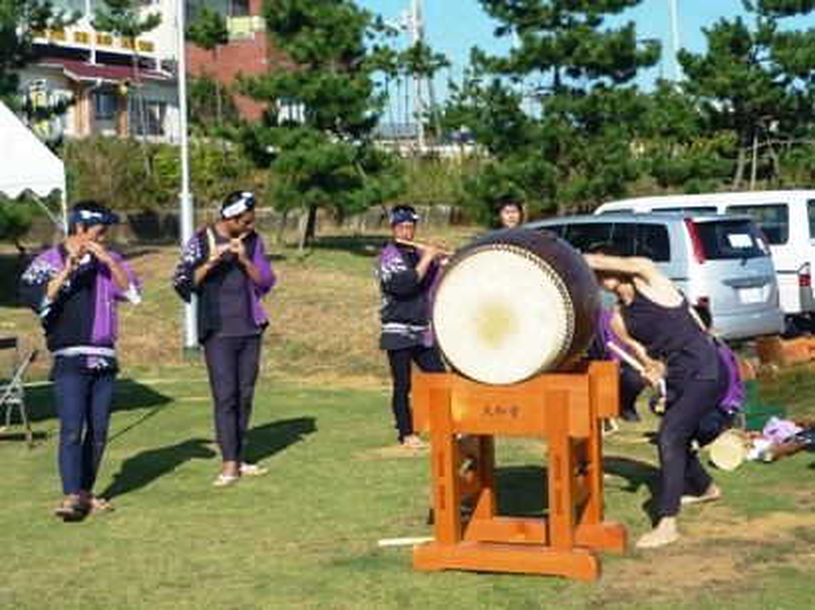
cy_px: 305
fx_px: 1365
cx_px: 408
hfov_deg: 33.3
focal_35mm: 58
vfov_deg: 25.2
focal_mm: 6
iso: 100
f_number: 8
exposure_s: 1/200
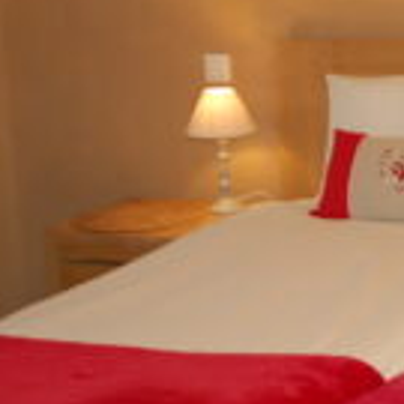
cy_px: 168
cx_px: 512
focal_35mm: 113
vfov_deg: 15.4
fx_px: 1492
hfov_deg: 14.8
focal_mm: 20
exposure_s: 1/60
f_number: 3.8
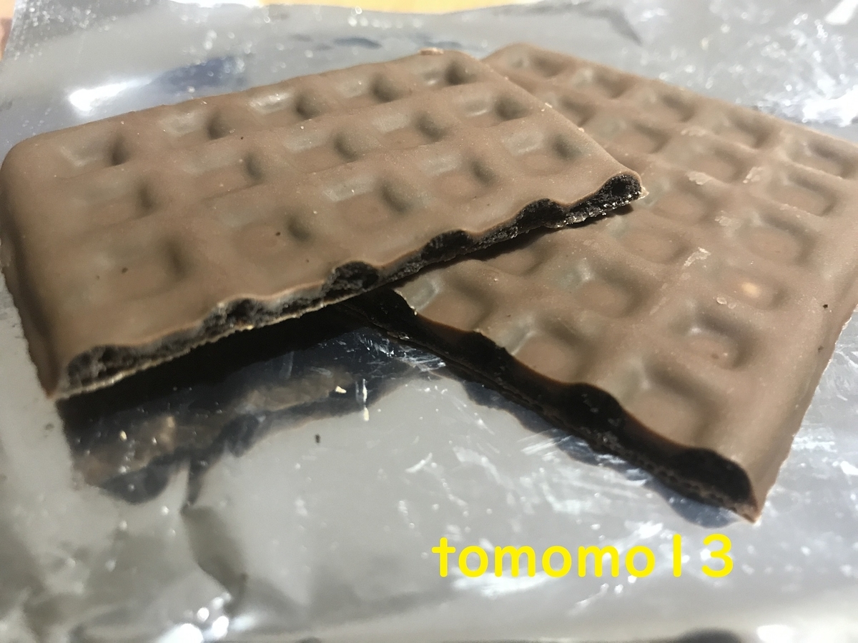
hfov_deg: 63.4
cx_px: 429
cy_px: 322
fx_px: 694
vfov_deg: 49.7
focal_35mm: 28
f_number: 1.8
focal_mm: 3.99
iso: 80
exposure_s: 1/15
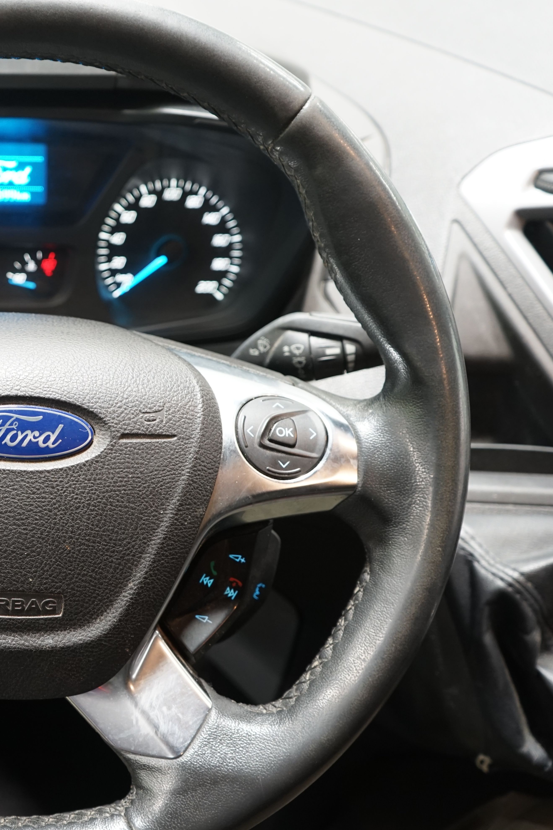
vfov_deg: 44.5
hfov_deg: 28.7
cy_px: 415
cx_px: 5
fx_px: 1014
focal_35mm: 44
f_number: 4.5
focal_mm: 29
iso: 800
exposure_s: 1/5
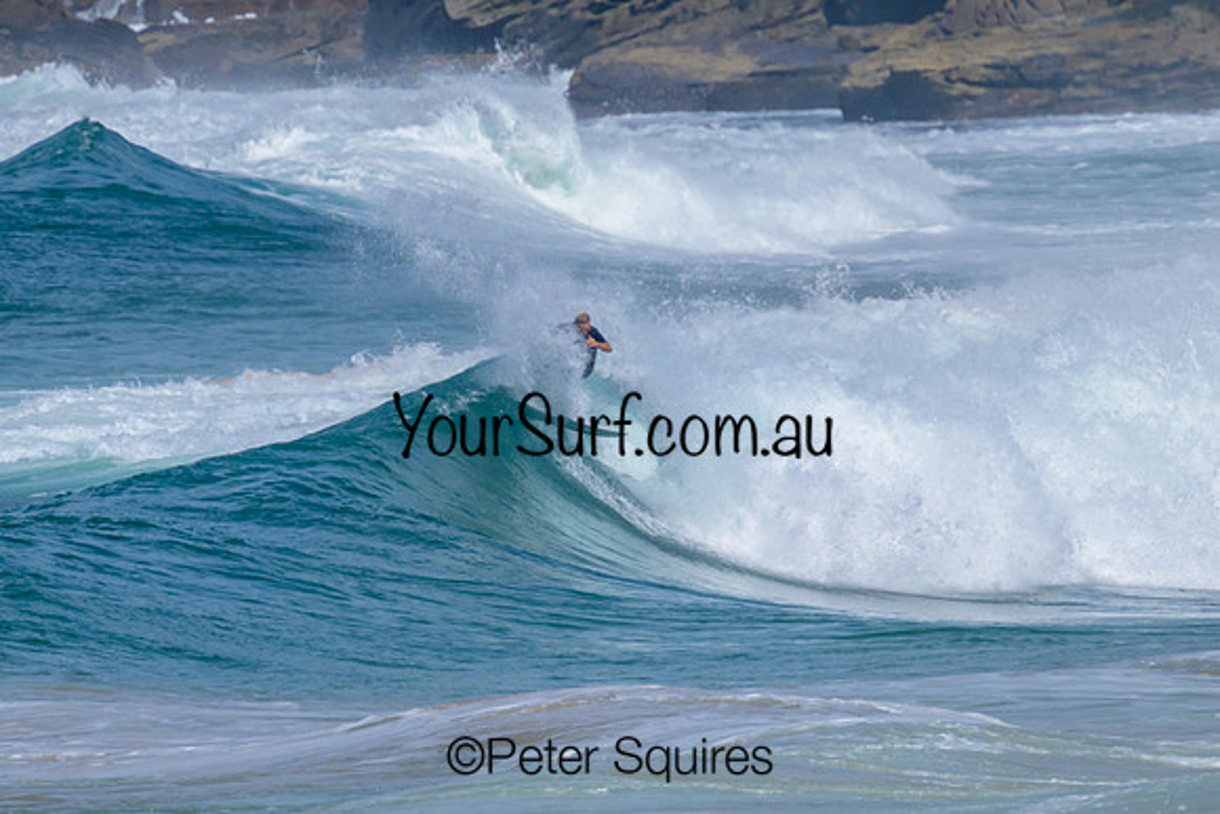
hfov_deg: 1.9
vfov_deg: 1.3
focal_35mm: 1095
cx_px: 551
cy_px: 443
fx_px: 37099
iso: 360
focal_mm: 800
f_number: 11
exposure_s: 1/2000
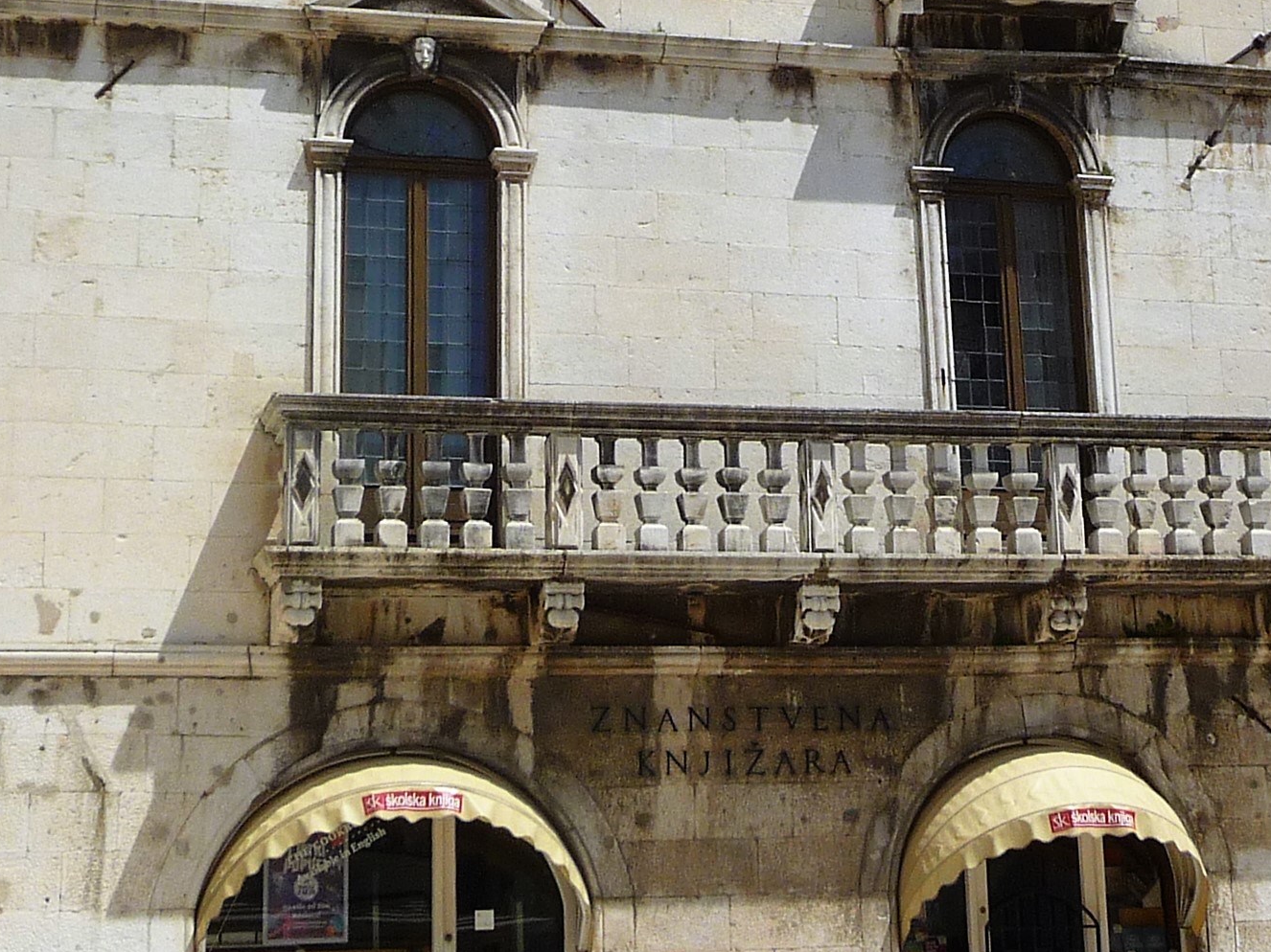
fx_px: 2680
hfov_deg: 26.6
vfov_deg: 19.8
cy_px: 113
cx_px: 808
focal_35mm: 73
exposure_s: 1/500
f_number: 8
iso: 100
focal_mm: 4.7
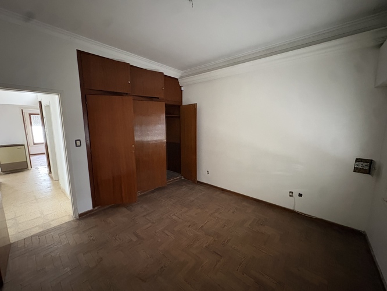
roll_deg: +0.7
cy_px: 146
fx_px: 157
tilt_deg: -8.0
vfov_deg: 85.7
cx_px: 194
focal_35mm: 14
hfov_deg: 102.0
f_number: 2.2
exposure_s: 1/30
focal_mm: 2.22
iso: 1250
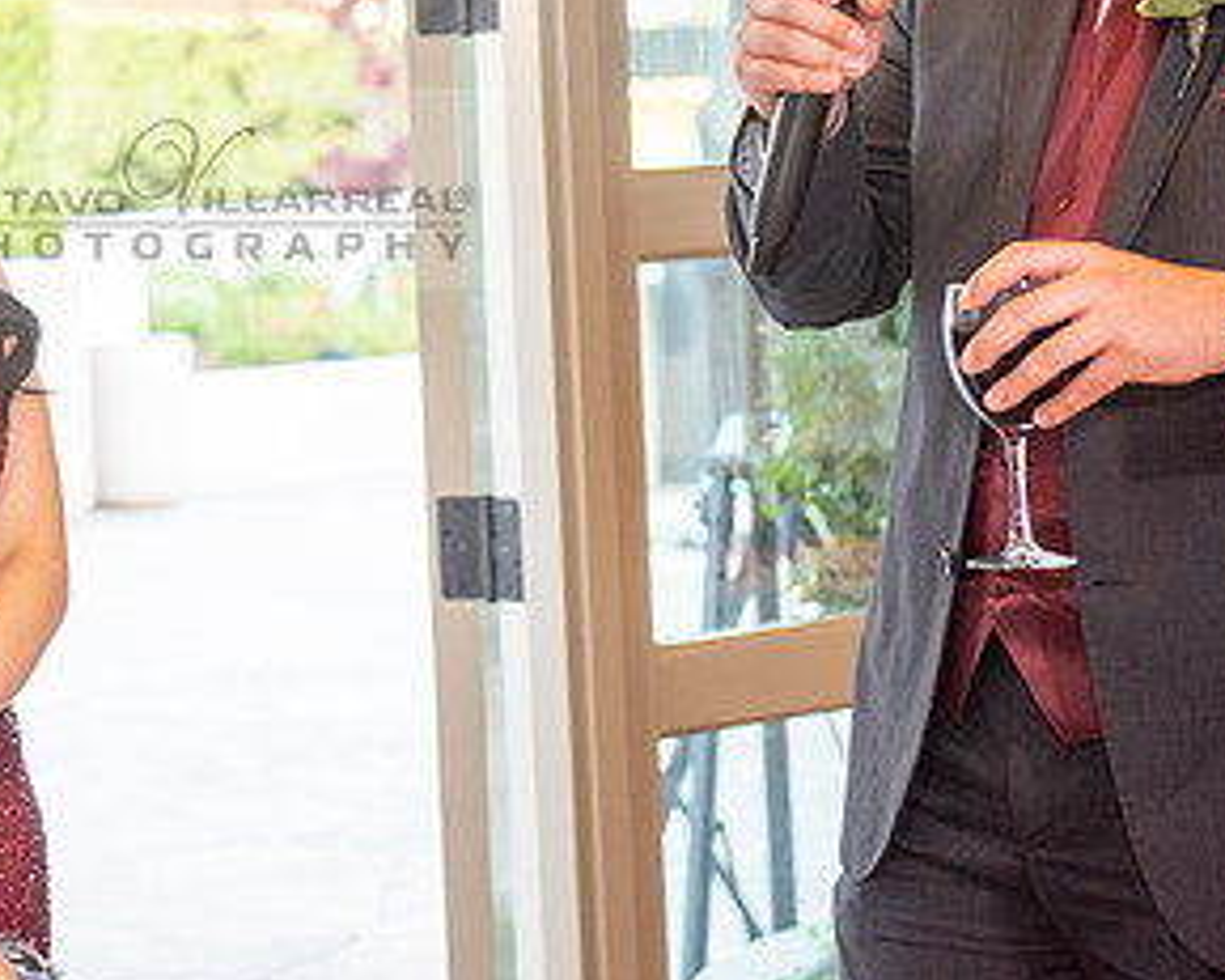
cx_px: 144
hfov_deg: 16.2
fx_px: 4240
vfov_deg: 13.1
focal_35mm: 117
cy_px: 189
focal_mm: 62
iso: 1250
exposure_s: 1/125
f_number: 3.5
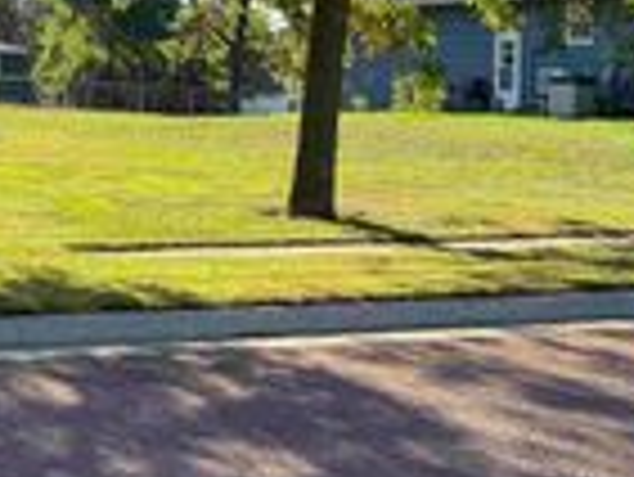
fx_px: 1558
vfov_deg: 17.0
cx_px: -189
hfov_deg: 20.9
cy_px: 11
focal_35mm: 85
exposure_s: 1/1553
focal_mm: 6.76
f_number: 1.78
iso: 100
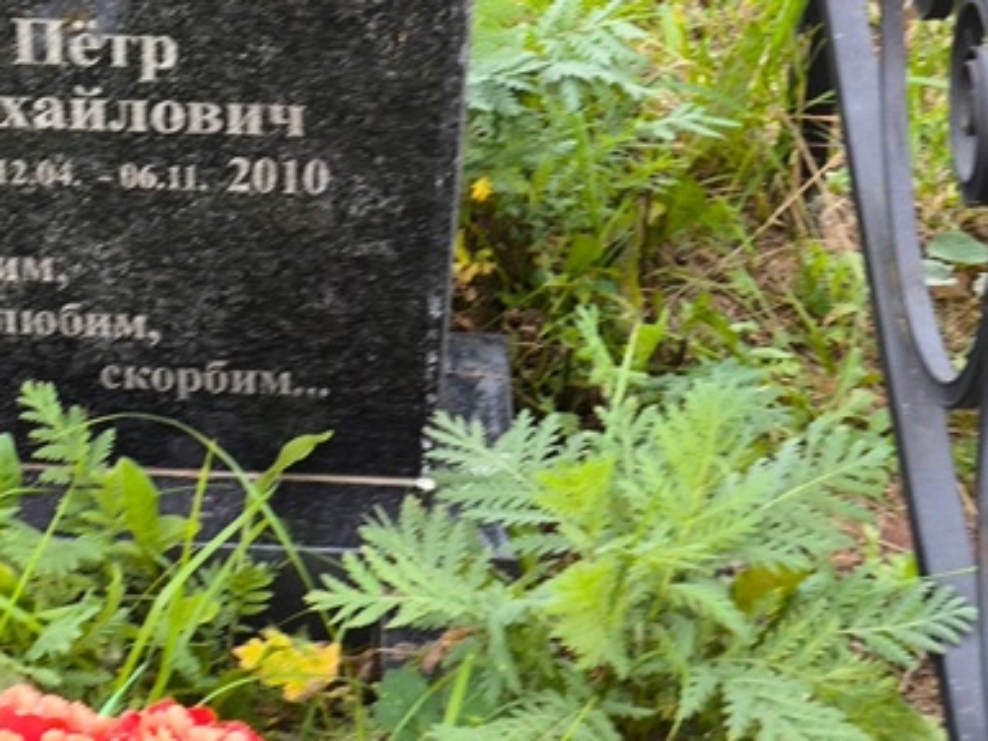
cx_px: 60
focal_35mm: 104
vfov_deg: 14.1
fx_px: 2968
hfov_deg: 18.5
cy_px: 82
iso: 100
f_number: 1.7
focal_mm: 4.71
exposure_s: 1/50
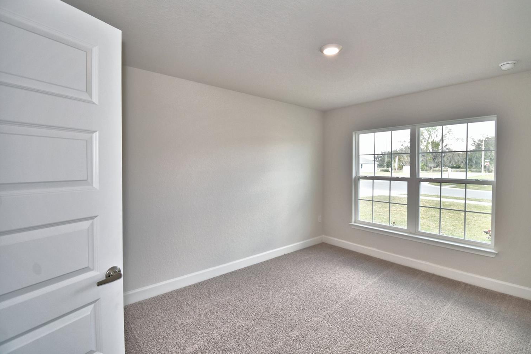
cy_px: 171
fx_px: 236
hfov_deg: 96.6
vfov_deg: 73.7
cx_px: 281
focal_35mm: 16
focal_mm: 10
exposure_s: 1/60
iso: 125
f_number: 4.5
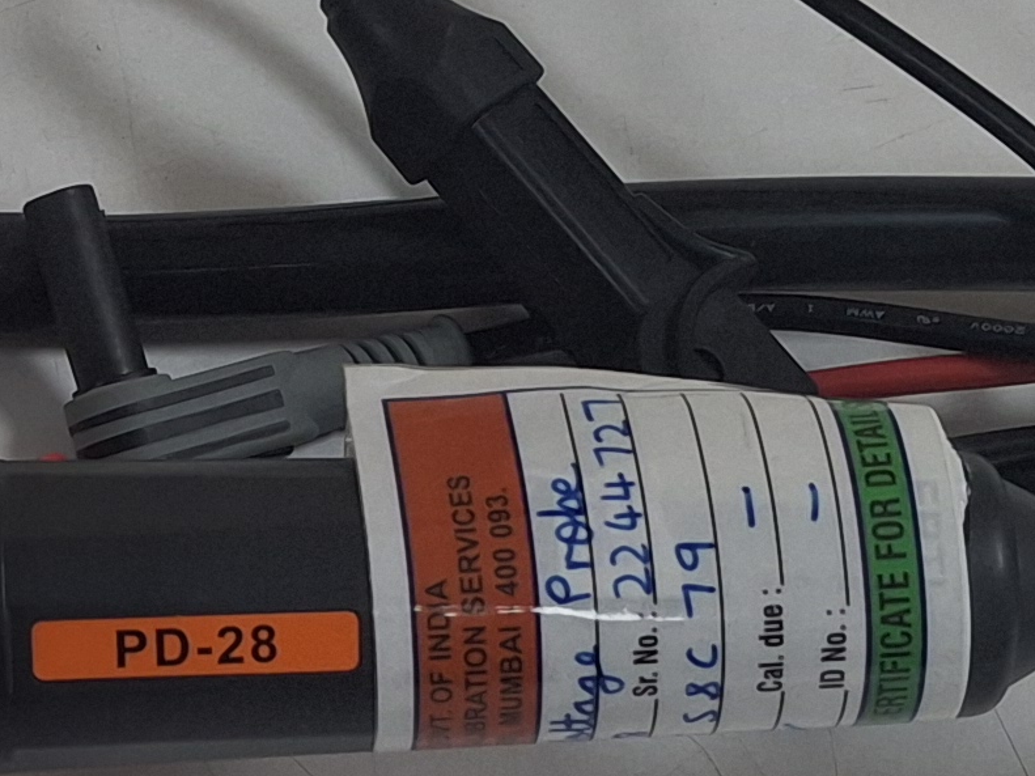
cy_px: 590
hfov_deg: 15.0
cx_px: -38
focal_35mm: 129
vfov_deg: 11.5
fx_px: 3856
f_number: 1.8
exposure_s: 1/100
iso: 100
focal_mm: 4.69
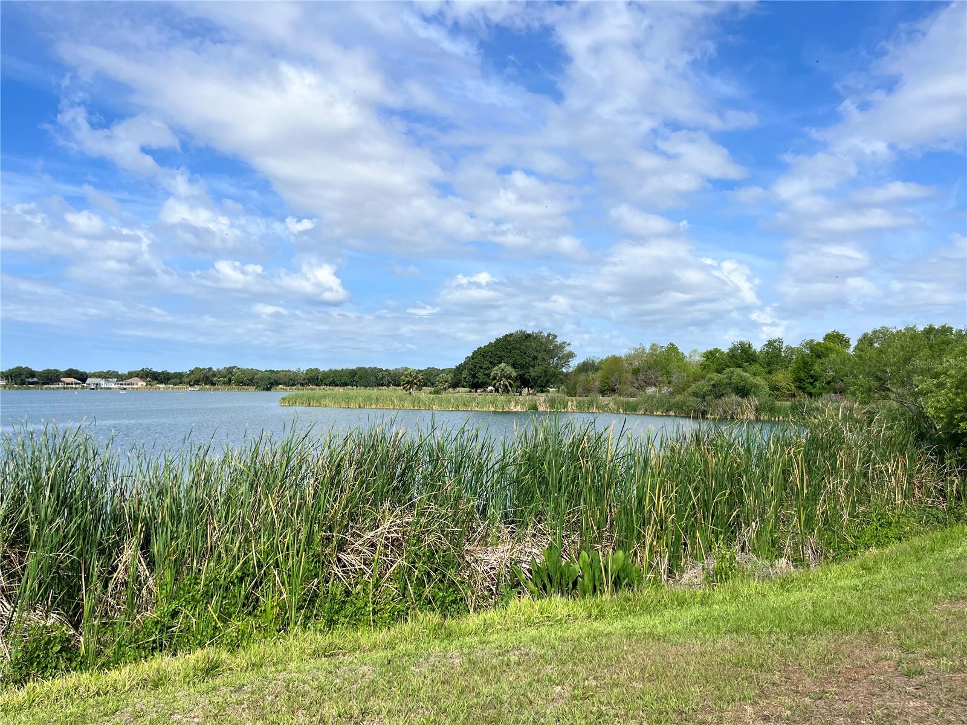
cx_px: 484
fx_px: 726
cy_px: 362
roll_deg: -0.3
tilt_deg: +2.5
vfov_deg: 53.1
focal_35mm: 26
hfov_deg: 67.3
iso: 50
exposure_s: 1/5556
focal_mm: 5.1
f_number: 1.6
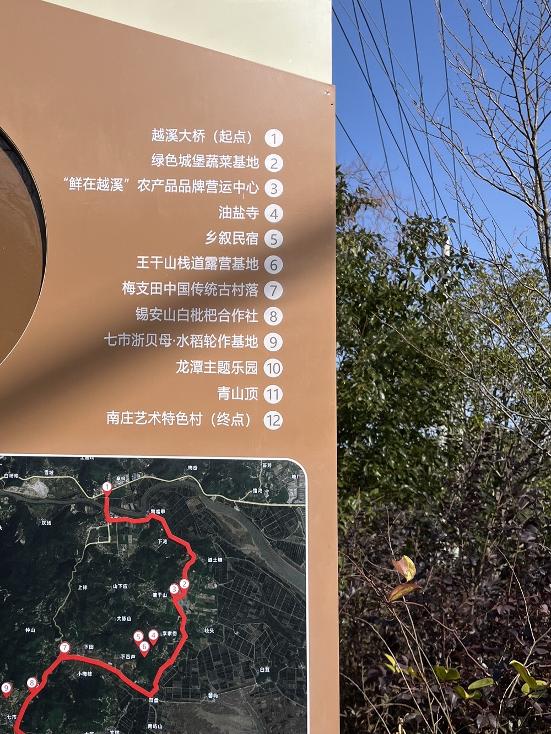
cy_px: 451
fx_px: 828
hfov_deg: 36.1
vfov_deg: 47.5
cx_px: 146
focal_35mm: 39
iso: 50
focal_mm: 5.1
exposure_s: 1/3413
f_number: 1.6
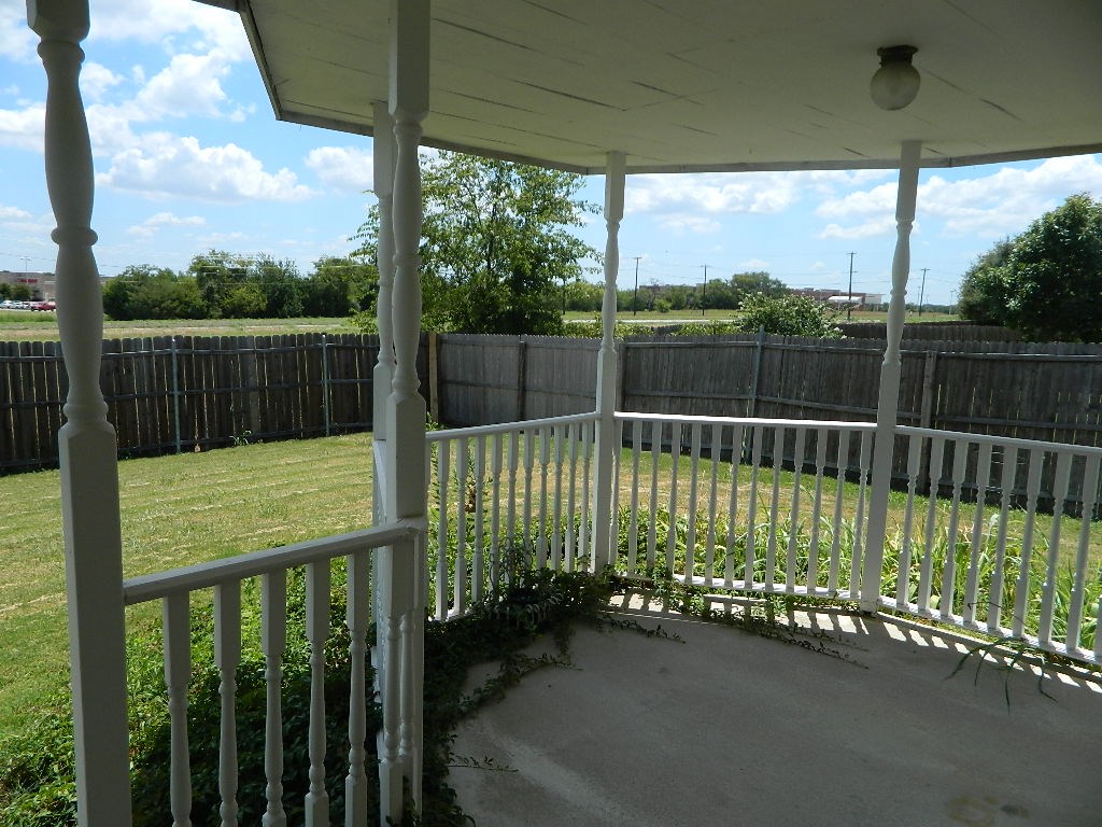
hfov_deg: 69.4
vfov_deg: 54.9
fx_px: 796
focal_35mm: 25
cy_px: 414
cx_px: 551
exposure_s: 1/1000
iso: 80
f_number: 3.1
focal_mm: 4.5
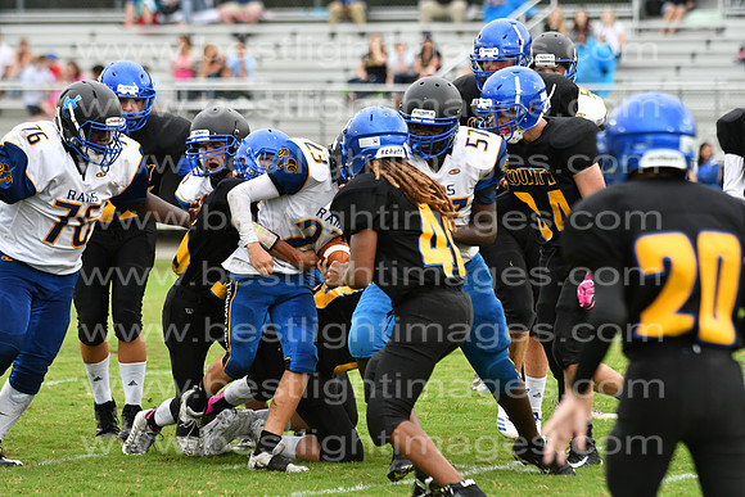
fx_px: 4347
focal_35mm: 210
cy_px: 248
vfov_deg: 6.5
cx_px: 372
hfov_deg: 9.8
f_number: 3.5
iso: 800
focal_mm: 140
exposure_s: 1/1600
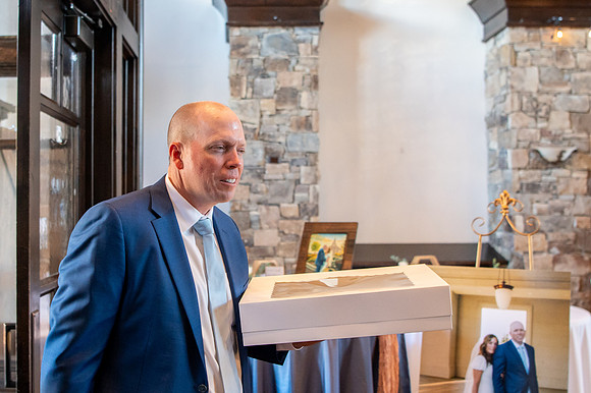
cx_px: 225
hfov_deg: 47.3
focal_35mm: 41
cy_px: 195
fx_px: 669
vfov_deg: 32.8
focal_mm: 24
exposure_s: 1/200
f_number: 2.8
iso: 2500
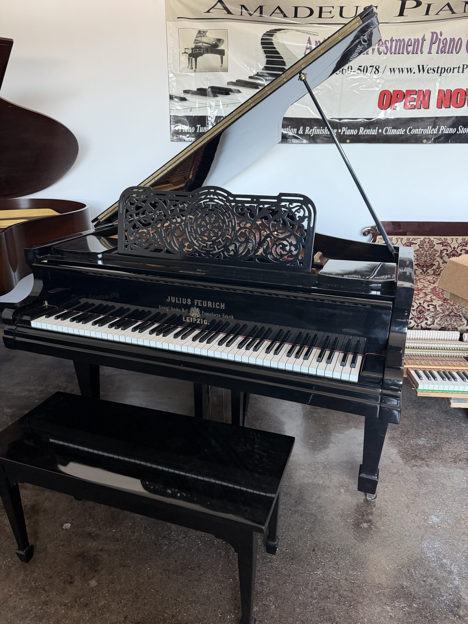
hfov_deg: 56.8
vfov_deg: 71.6
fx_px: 433
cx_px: 234
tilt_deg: -20.6
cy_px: 312
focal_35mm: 24
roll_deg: +0.2
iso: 250
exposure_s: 1/60
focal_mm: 6.76
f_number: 1.78
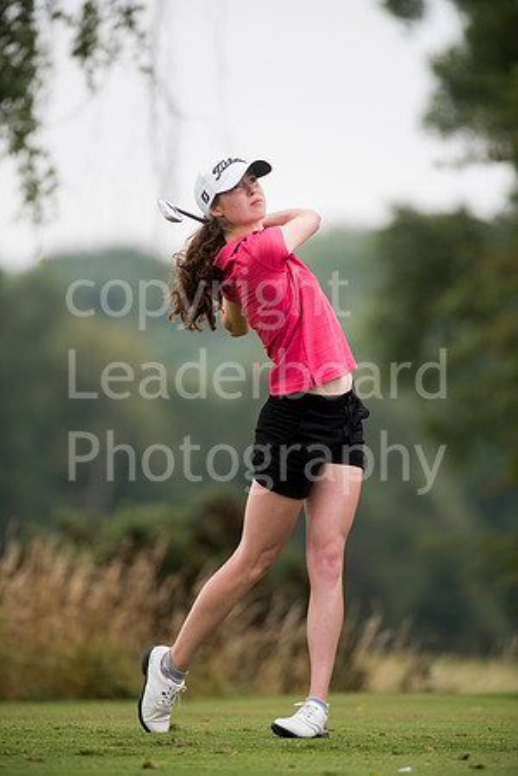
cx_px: 259
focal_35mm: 300
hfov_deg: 4.6
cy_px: 388
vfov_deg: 6.9
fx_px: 6474
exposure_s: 1/1250
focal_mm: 300
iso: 800
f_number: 4
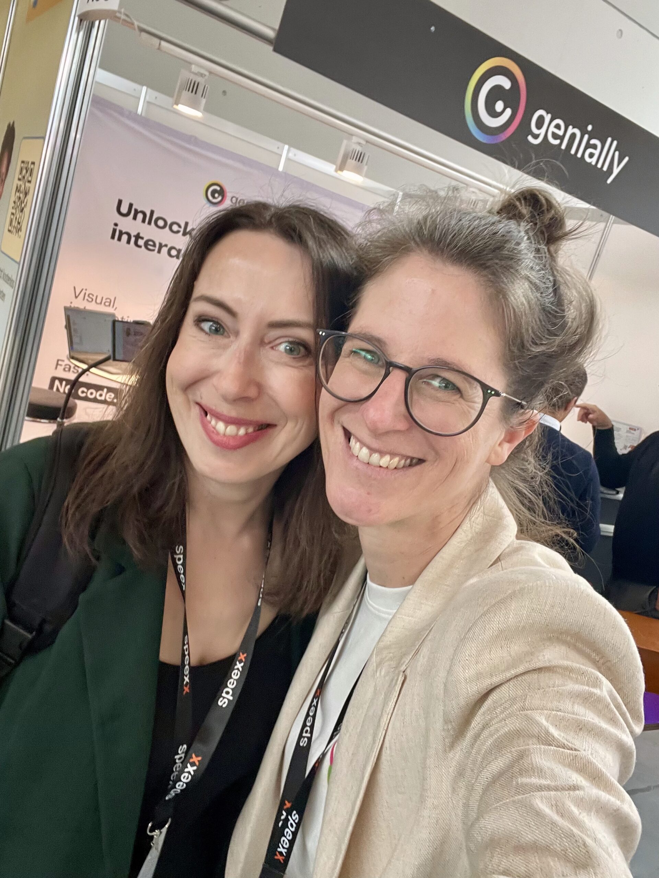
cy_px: 439
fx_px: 761
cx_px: 330
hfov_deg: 46.8
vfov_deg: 60.0
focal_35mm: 30
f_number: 2.2
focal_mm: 2.71
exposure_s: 1/50
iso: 160
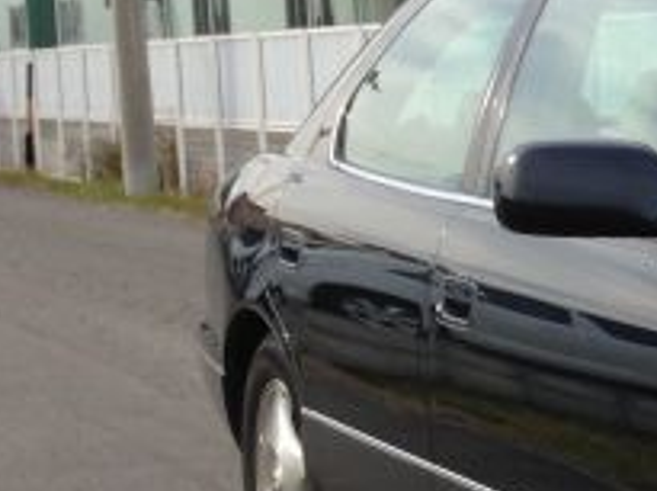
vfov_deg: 11.2
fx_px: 2444
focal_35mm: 129
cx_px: 1231
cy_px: 594
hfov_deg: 13.5
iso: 50
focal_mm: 4.13
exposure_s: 1/809
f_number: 2.4
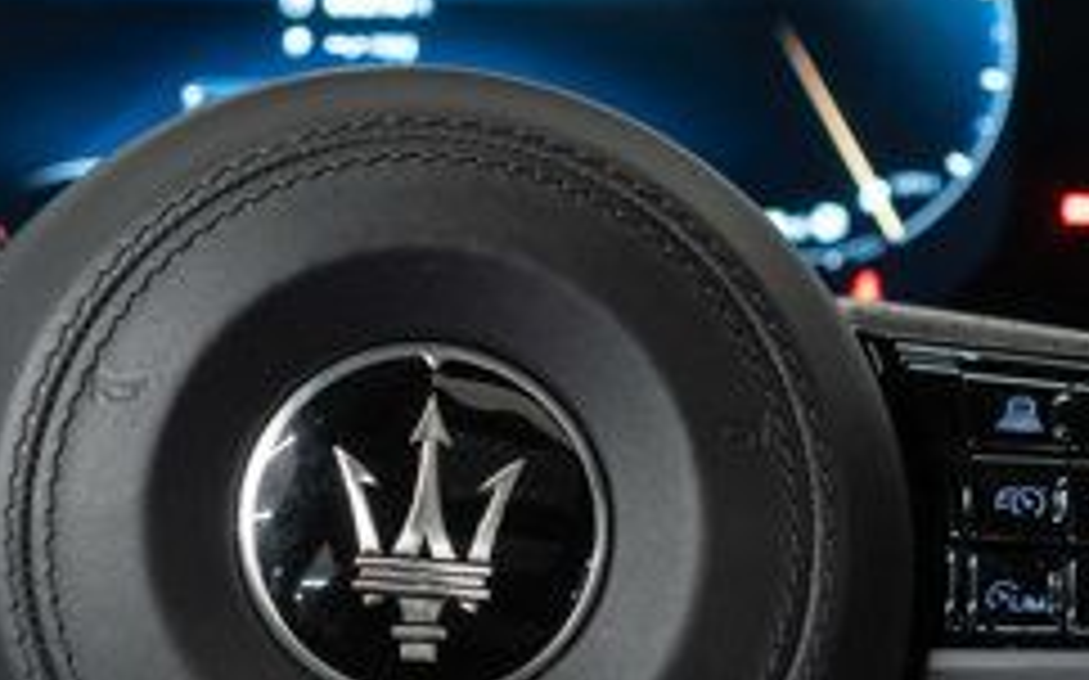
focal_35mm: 121
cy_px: 565
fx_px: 3589
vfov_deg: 10.8
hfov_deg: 17.2
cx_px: 405
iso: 800
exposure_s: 1/40
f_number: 3.2
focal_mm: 28
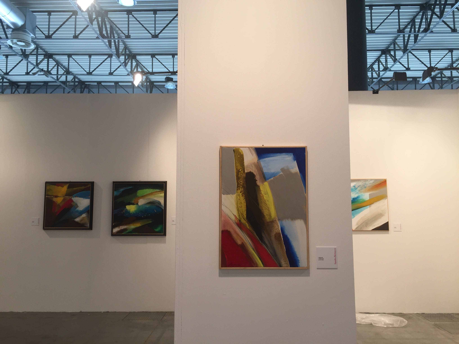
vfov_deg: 48.2
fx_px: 385
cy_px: 172
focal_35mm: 29
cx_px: 230
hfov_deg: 61.7
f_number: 2.2
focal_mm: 4.15
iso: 32
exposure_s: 1/50
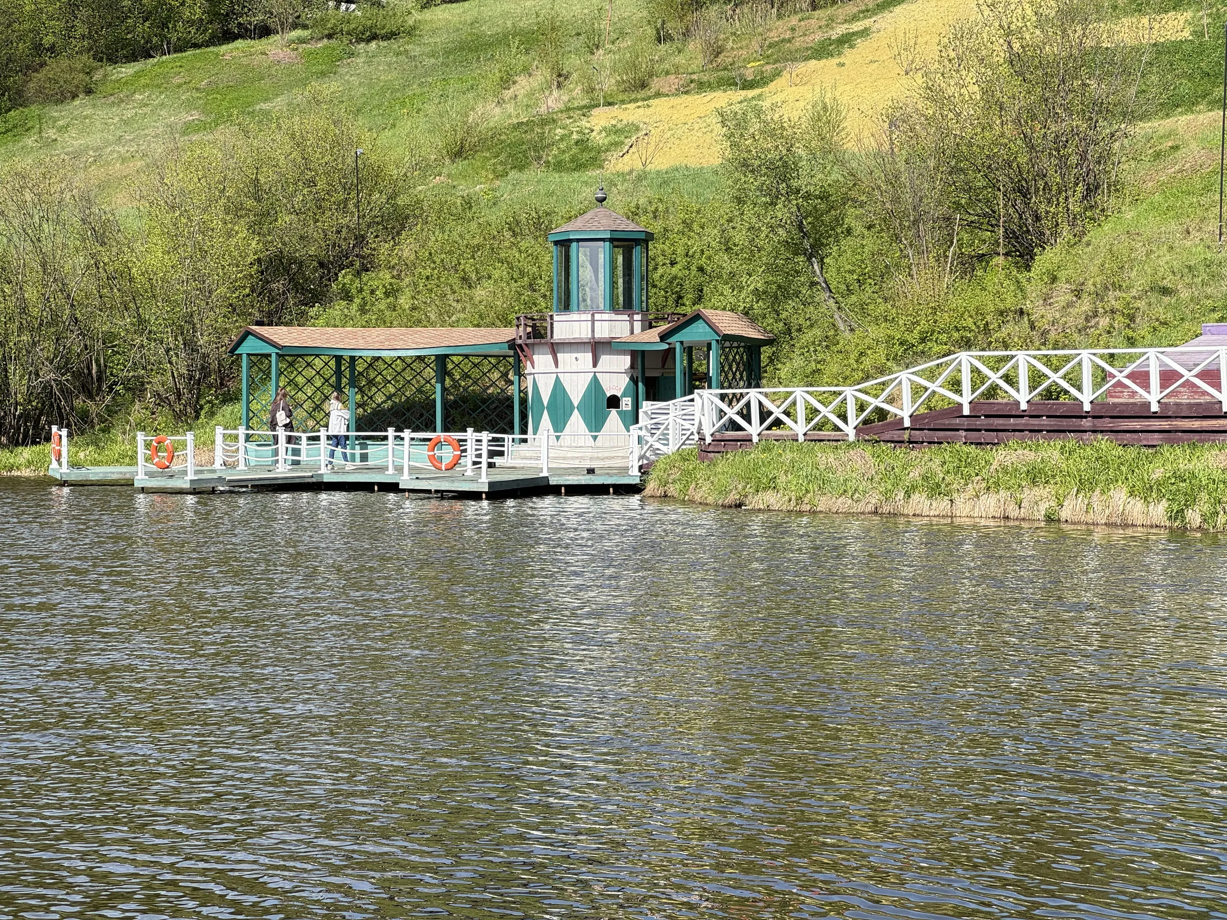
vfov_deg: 19.1
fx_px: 2729
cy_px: 460
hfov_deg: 25.3
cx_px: 614
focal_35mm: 77
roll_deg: +0.1
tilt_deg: -0.2
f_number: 2.8
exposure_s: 1/433
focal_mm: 9
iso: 25
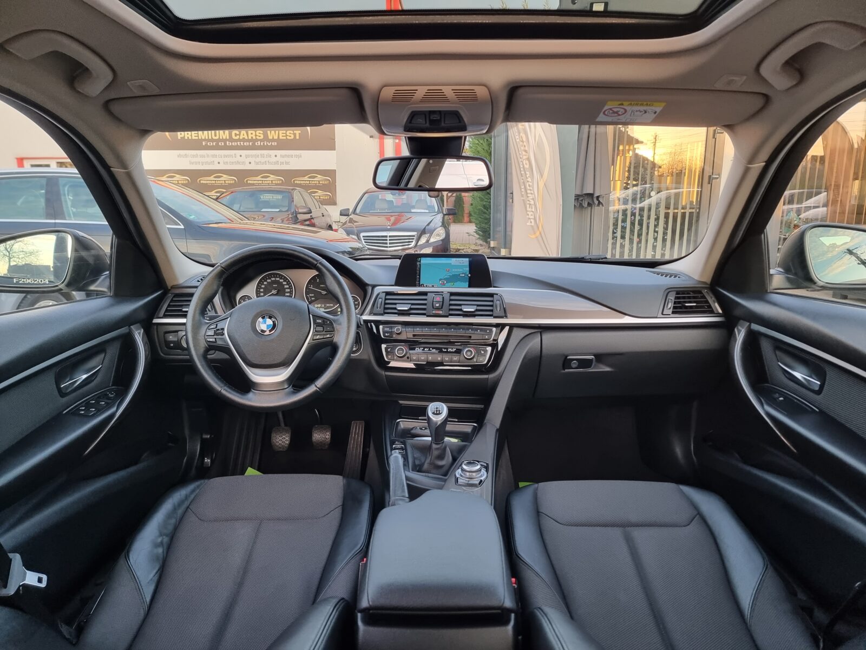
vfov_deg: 56.8
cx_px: 433
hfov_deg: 71.6
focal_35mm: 24
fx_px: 600
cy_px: 325
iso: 250
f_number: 1.8
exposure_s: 1/100
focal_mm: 6.7
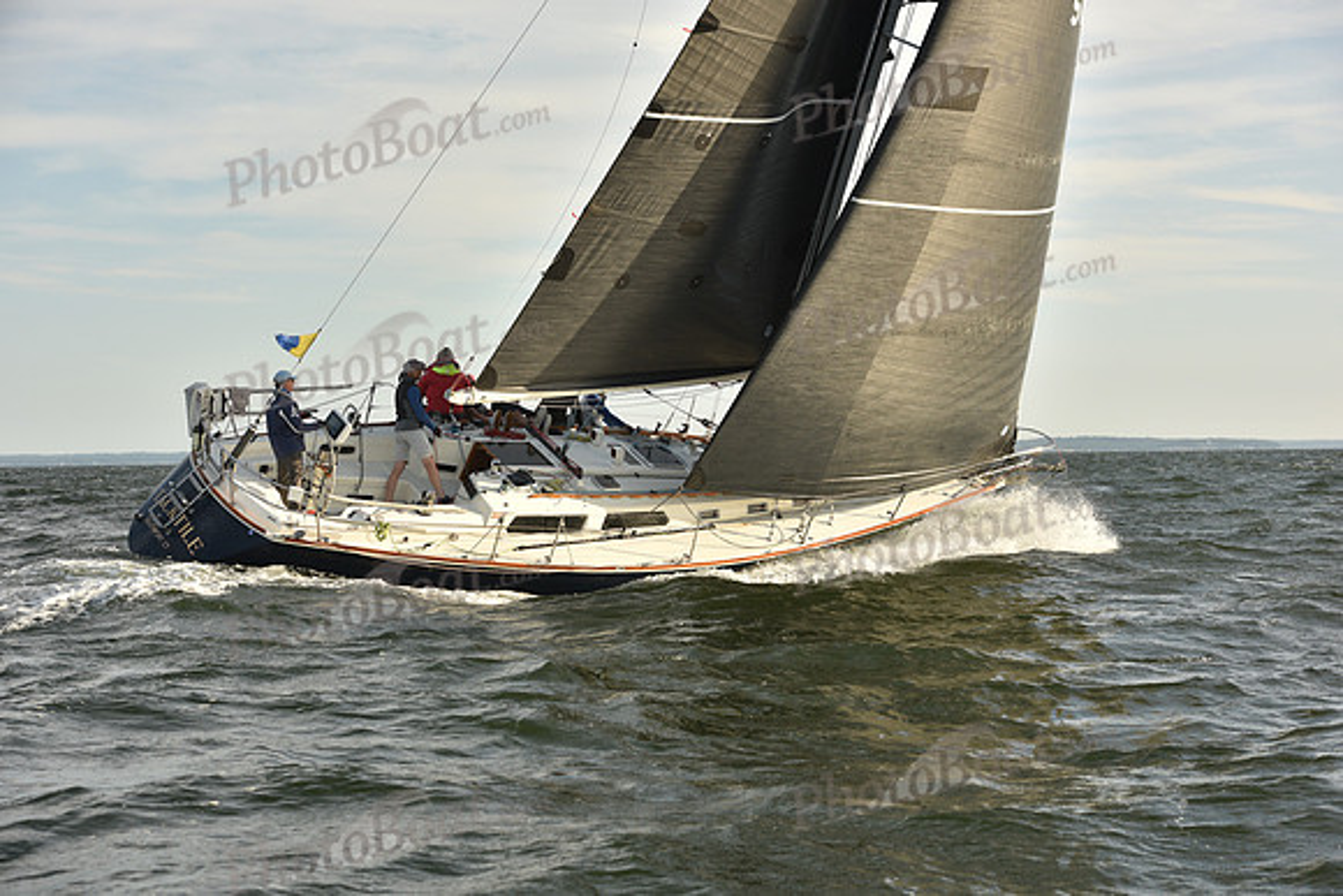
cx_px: 672
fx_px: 2612
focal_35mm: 70
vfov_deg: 19.5
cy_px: 448
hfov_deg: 28.8
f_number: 6.3
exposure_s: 1/800
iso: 250
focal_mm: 70
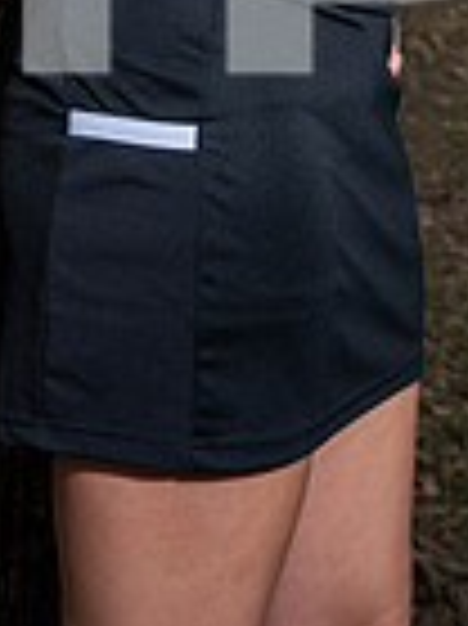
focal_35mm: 159
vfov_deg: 11.8
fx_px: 2871
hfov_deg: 9.3
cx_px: 184
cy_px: -378
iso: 100
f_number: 6.3
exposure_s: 1/125
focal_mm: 51
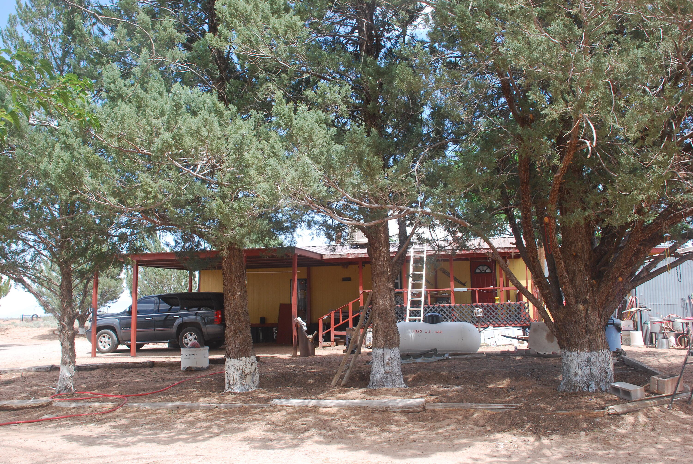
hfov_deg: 61.9
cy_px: 232
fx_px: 578
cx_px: 346
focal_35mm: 30
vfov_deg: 43.7
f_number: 9
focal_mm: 20
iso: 200
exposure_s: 1/100
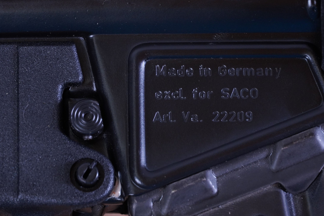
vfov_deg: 4.8
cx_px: 186
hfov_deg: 7.2
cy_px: 72
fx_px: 2563
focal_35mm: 285
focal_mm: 135
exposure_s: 1/125
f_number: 5.6
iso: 1000
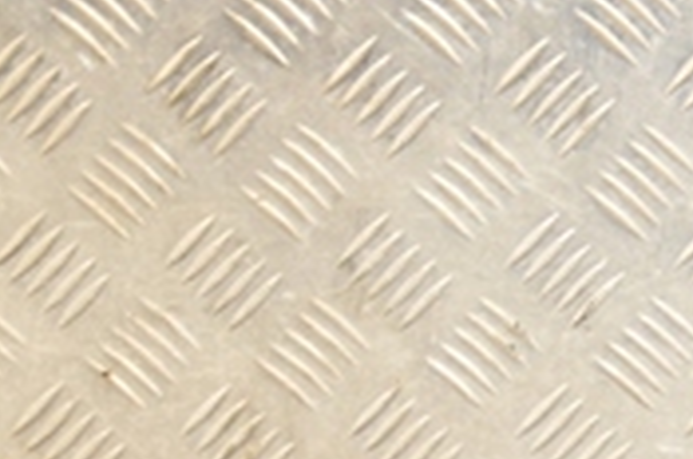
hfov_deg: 9.6
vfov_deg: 6.5
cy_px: 633
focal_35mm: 209
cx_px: 1065
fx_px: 4016
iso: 800
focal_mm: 38
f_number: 5
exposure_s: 1/160
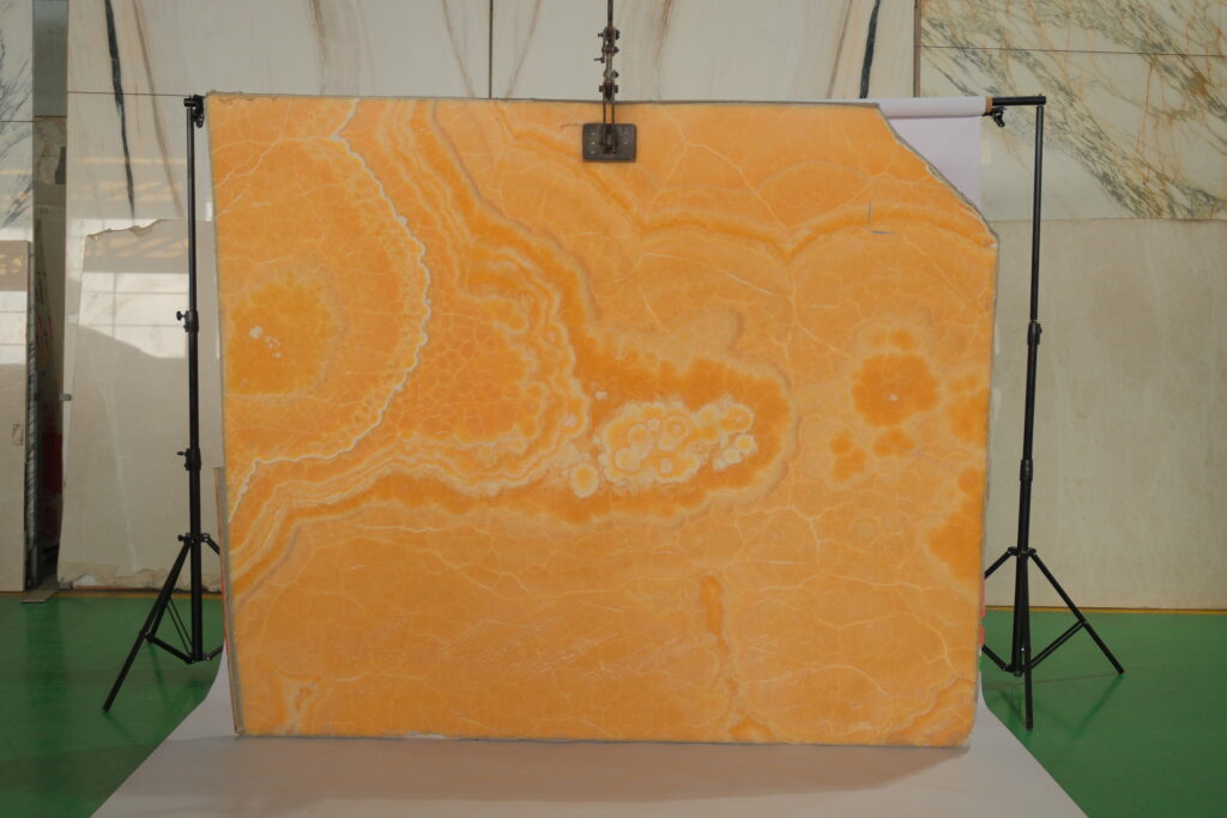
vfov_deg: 36.9
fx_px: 1227
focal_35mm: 36
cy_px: 409
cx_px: 614
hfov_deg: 53.1
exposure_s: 1/100
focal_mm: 24
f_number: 4
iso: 640
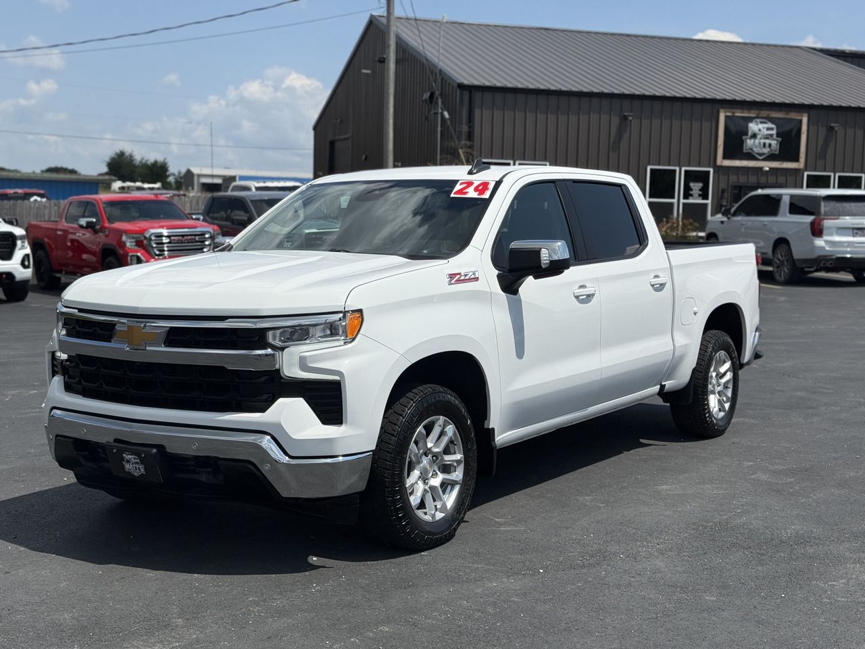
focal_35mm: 48
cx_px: 432
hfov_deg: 39.7
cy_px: 324
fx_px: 1199
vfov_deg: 30.3
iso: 80
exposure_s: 1/11364
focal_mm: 6.76
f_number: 1.78
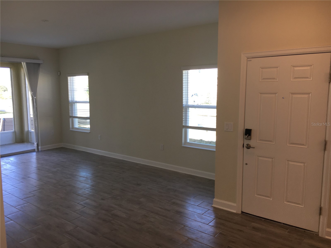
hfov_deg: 61.7
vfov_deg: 48.2
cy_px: 124
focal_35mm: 29
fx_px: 277
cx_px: 166
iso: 32
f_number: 2.2
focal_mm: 4.15
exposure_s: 1/60
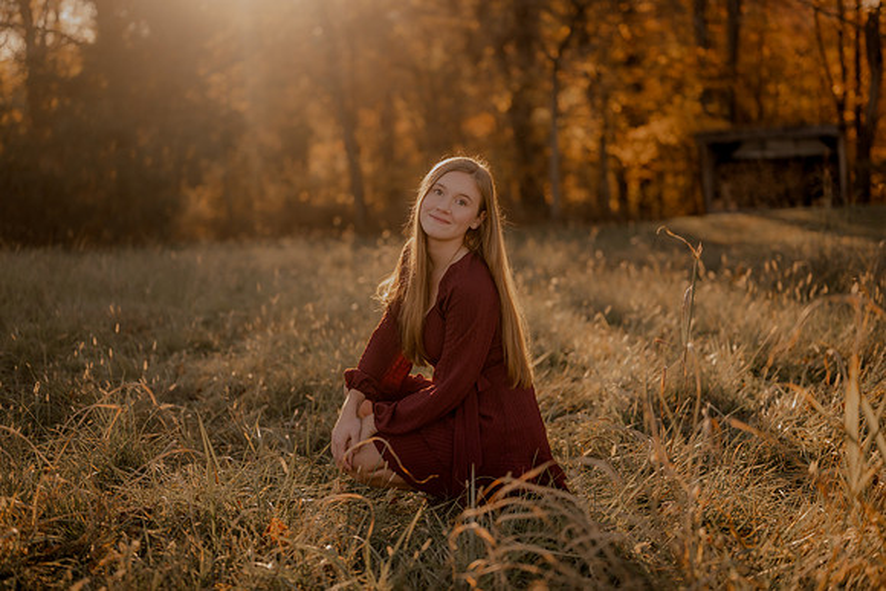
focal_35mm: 50
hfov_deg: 39.6
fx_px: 1231
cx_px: 443
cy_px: 296
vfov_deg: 27.0
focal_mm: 50
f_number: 1.8
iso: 250
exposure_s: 1/800
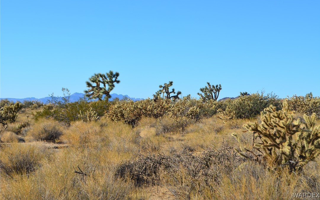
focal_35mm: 85
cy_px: 94
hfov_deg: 24.5
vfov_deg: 15.4
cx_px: 160
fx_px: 737
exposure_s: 1/320
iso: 200
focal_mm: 55
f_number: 10
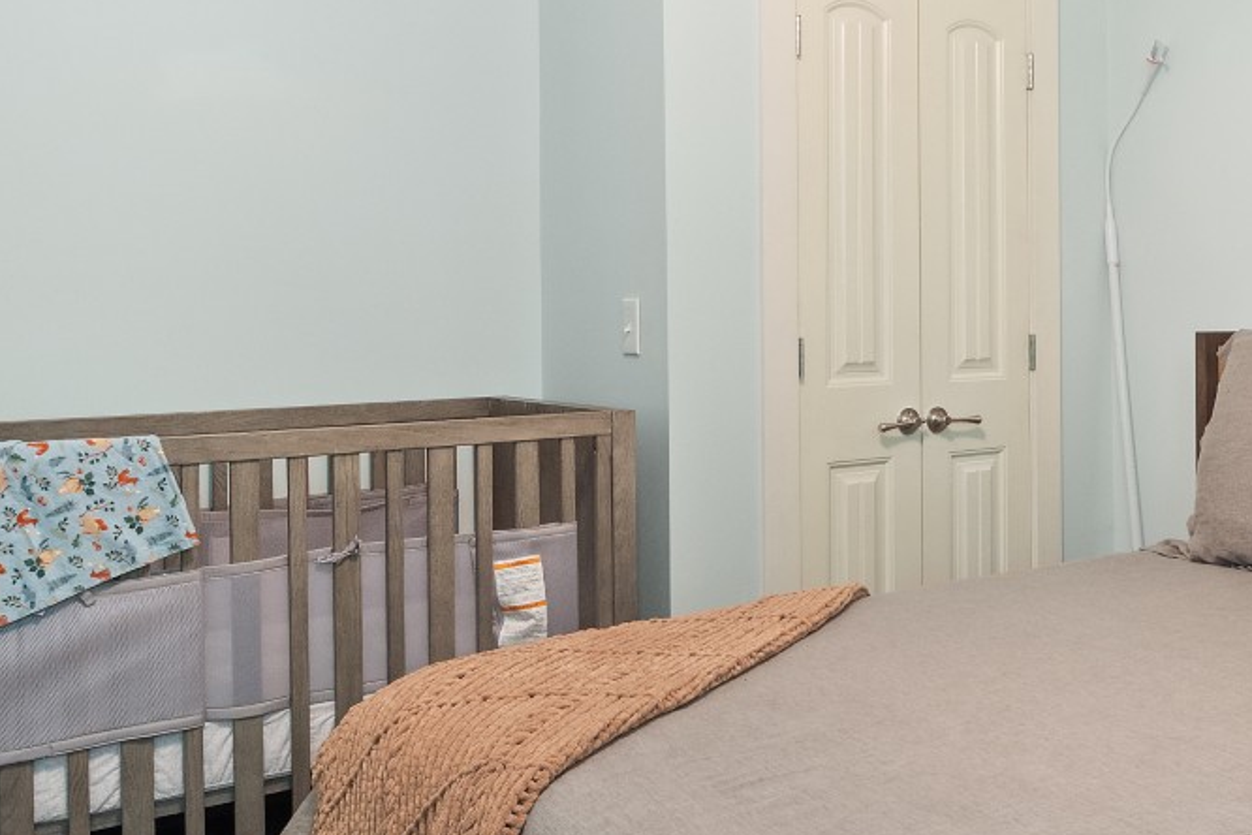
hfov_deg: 49.7
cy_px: 312
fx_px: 1252
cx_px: 1021
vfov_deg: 36.7
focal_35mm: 36
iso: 400
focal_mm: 8
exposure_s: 1/4
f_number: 5.6
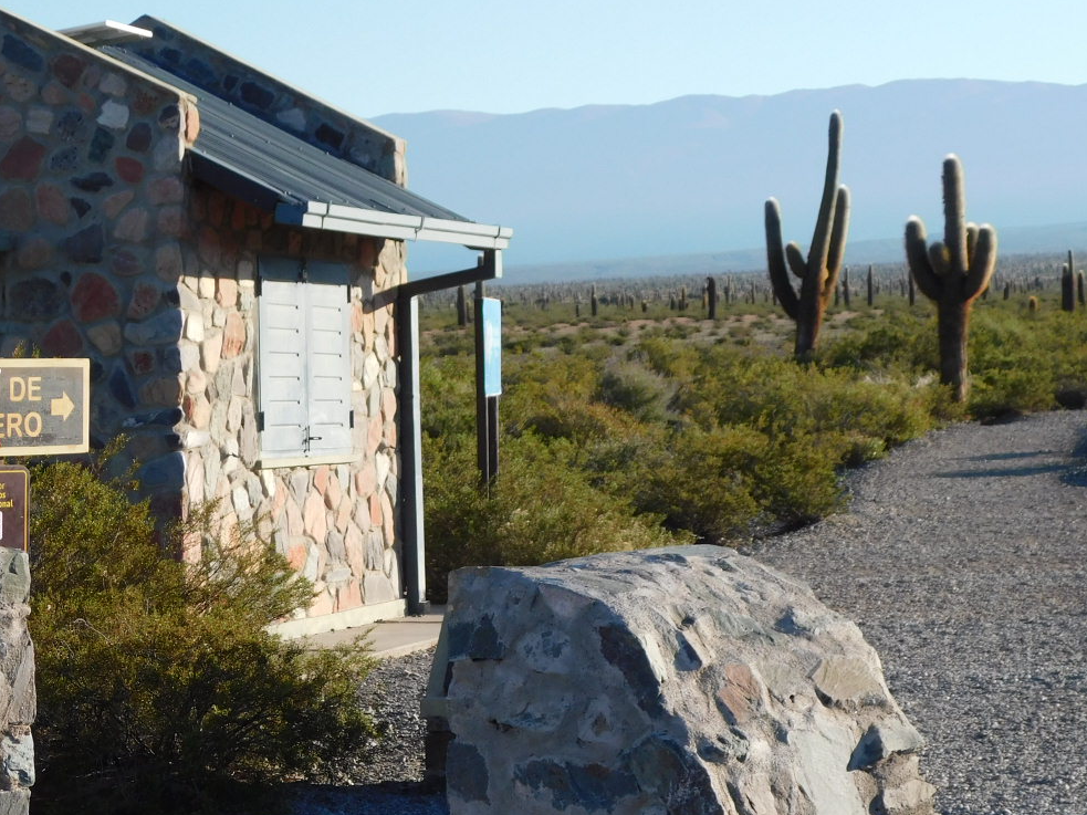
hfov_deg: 18.9
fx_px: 3265
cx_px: 439
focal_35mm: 104
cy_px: 487
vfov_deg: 14.2
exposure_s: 1/500
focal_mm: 12.6
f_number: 4.3
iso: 125
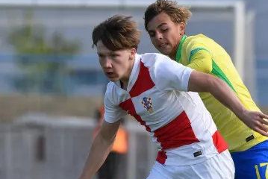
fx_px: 5513
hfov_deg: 2.8
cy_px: 161
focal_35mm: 740
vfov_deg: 1.9
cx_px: 176
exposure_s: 1/1250
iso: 250
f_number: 5
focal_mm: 350
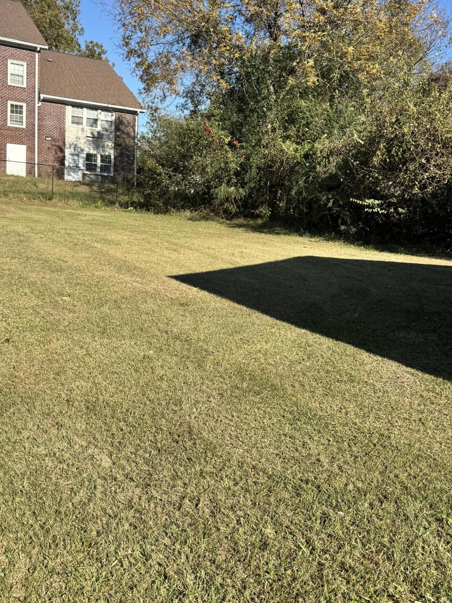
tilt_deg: -8.7
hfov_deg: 42.9
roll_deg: -2.9
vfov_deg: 55.3
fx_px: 575
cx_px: 249
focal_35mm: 33
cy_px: 287
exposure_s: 1/3096
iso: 80
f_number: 1.78
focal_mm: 6.76
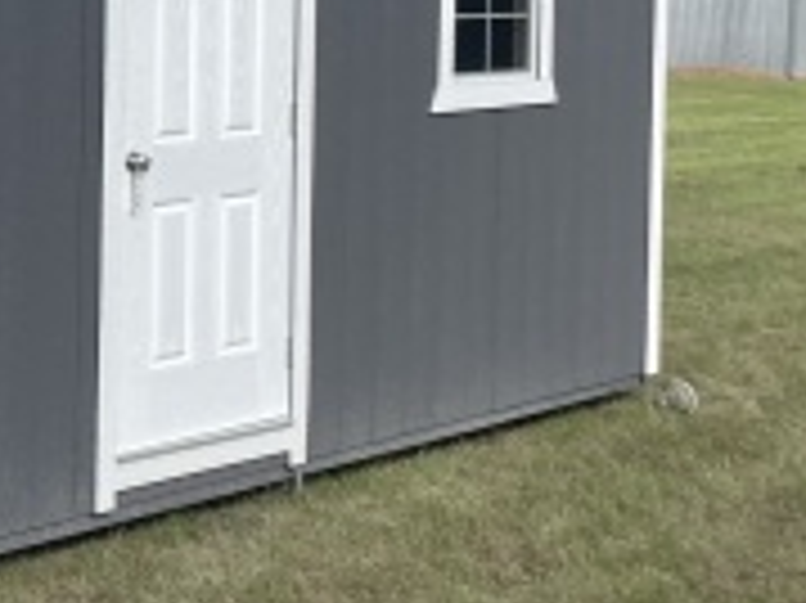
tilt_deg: -1.9
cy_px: 45
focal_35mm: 93
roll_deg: -1.1
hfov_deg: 19.4
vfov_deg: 15.7
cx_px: -261
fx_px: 2164
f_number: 1.6
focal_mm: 4.2
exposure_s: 1/4464
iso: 32
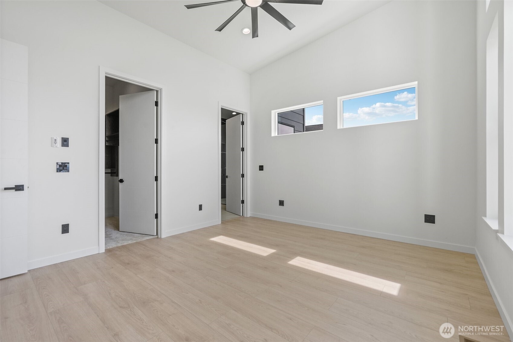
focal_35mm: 16
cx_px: 256
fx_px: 228
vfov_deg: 73.7
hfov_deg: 96.7
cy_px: 171
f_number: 8
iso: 400
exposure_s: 1/80
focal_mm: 16
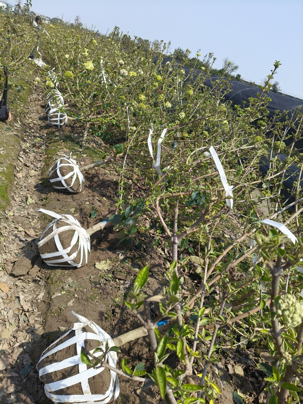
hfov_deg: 53.1
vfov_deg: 67.3
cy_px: 202
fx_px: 304
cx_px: 152
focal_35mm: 26
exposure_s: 1/2765
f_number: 1.8
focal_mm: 4.84
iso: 80
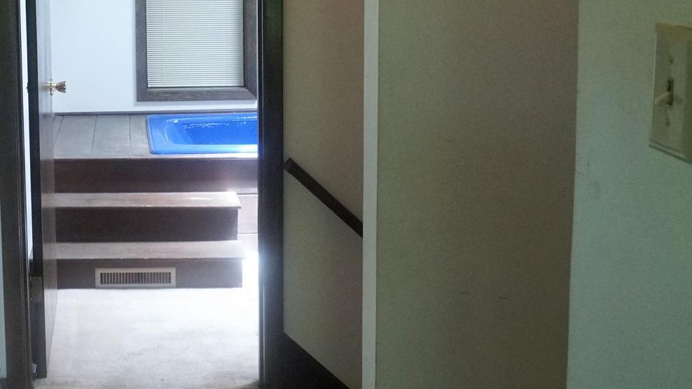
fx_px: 954
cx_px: 135
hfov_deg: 38.3
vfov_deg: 22.6
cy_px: 49
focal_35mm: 52
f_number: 4
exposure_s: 1/160
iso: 1250
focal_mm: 16
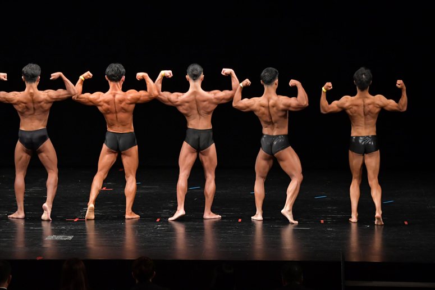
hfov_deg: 11.8
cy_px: 145
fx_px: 2102
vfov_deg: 7.9
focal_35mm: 174
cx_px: 218
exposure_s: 1/400
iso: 3200
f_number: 5.6
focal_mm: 116
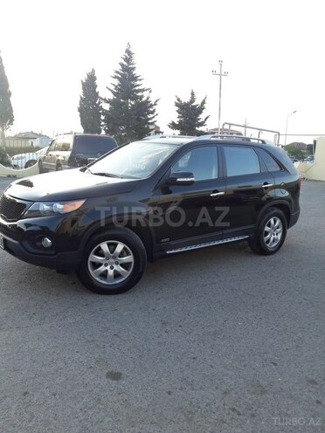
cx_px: 162
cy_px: 216
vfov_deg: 63.4
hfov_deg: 49.7
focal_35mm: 28
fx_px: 351
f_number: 1.9
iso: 40
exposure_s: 1/166
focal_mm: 3.7
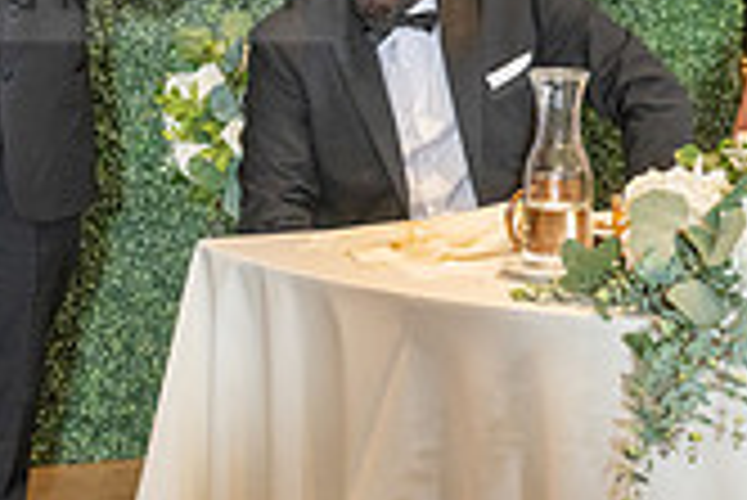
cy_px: -65
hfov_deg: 16.4
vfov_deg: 11.1
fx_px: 2534
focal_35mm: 122
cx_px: -36
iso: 800
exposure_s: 1/160
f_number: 3.5
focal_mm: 35
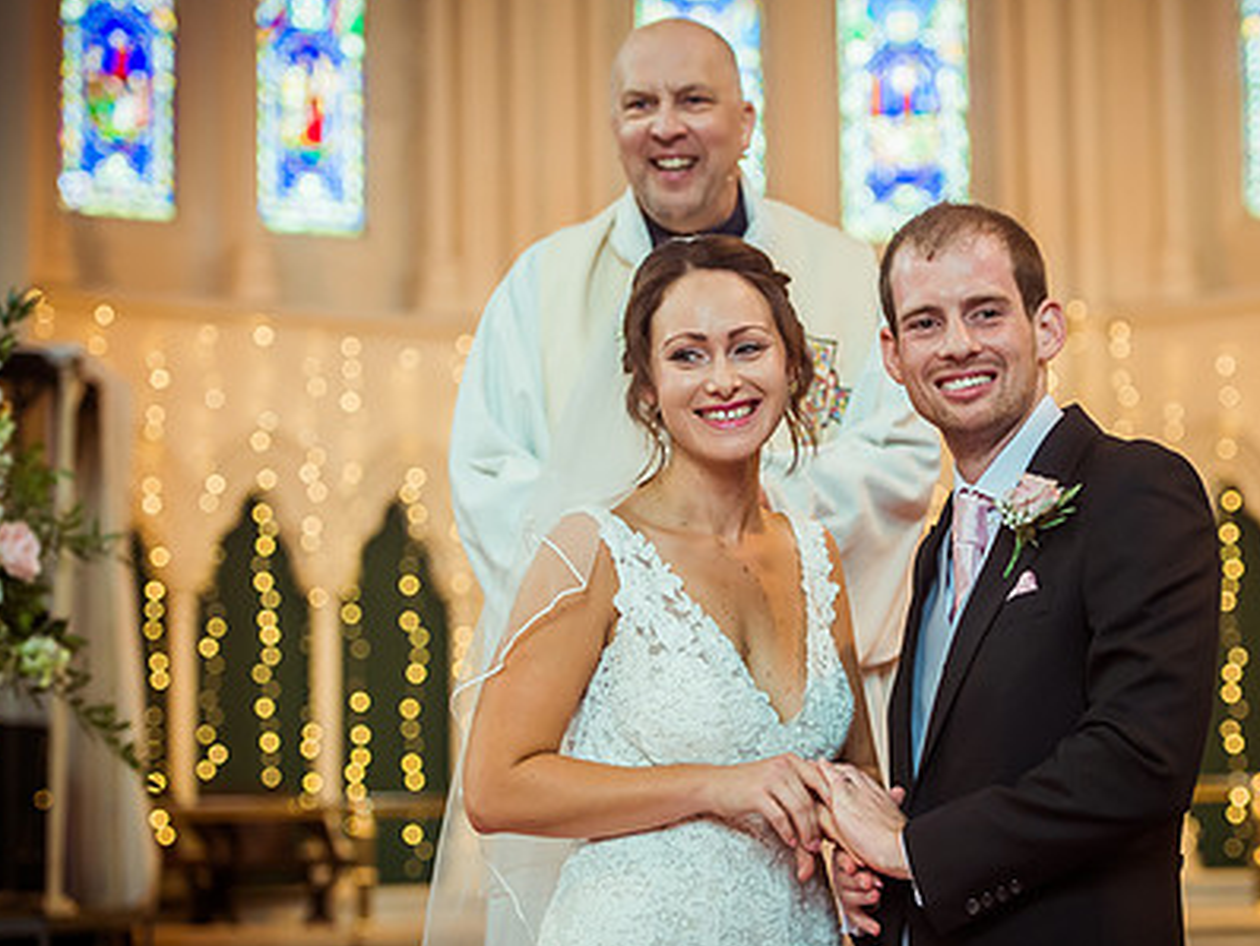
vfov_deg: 15.1
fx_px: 3569
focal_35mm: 98
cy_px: 487
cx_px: 769
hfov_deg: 20.0
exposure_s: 1/320
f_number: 2.8
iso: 2000
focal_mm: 70
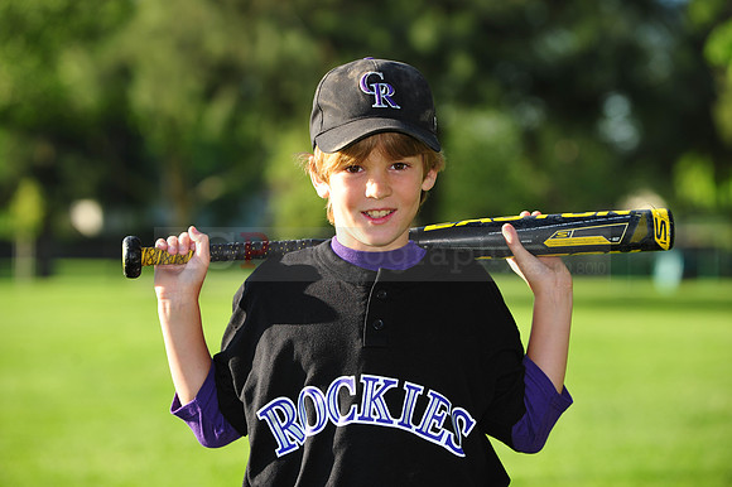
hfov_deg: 15.8
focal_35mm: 130
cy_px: 244
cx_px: 366
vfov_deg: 10.5
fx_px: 2642
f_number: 5
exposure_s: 1/500
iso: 200
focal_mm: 130
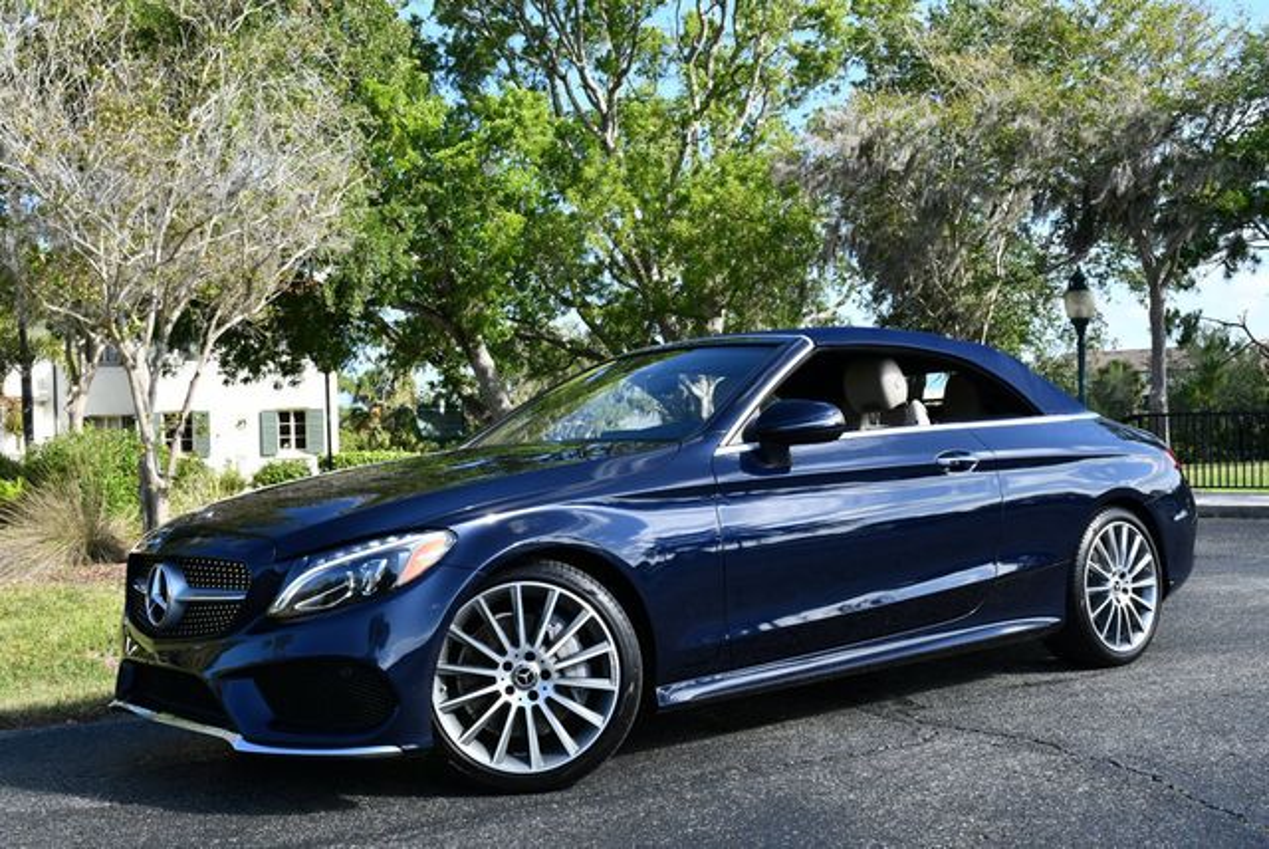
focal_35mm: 40
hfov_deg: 48.4
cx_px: 634
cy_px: 424
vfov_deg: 33.5
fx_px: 1411
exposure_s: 1/250
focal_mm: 20
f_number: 8
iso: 200
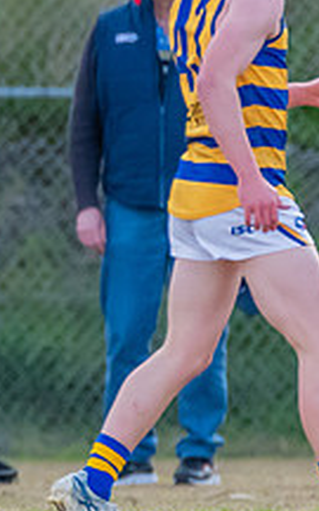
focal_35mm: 3010
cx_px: -167
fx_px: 41869
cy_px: 157
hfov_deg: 0.4
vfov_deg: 0.7
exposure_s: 1/1600
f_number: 6.3
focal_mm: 600
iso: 2500
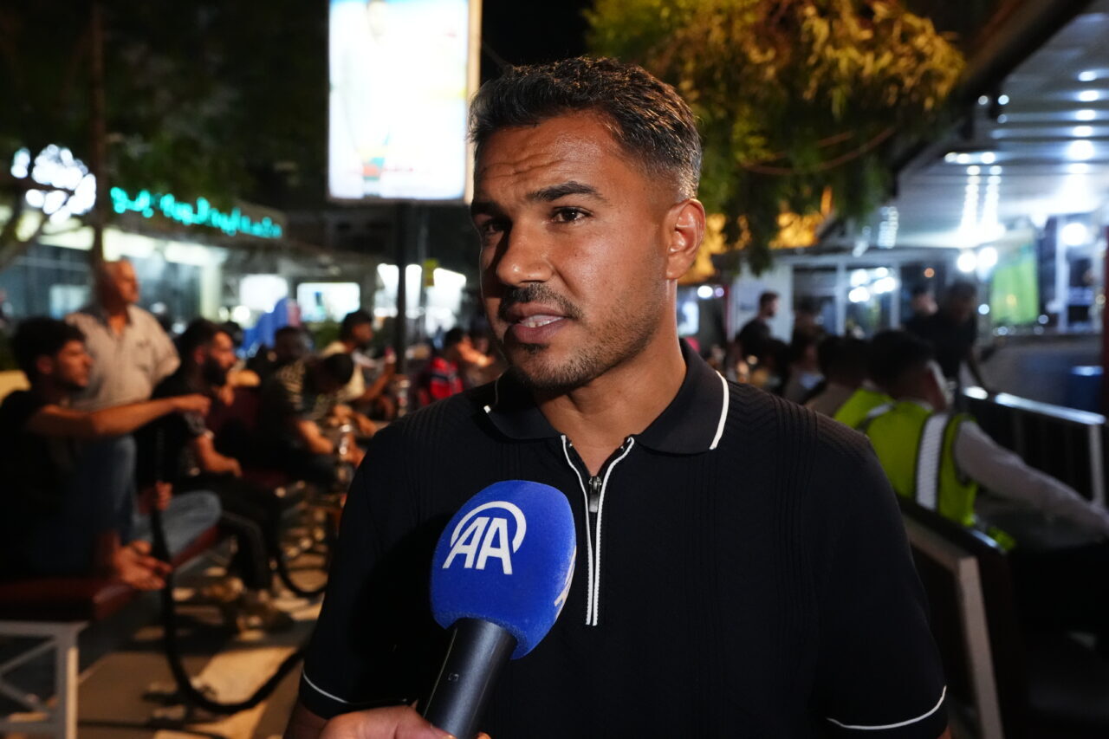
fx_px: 1078
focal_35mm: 35
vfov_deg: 37.8
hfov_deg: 54.4
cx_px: 554
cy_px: 370
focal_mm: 35
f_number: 5
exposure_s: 1/160
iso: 8000
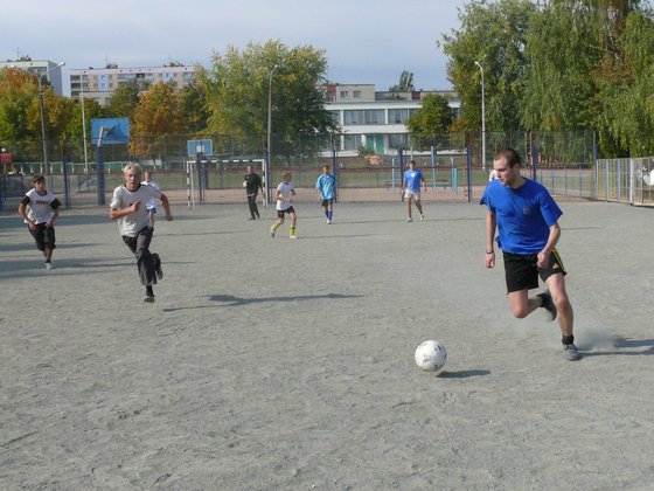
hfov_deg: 52.6
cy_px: 246
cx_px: 327
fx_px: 661
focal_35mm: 35
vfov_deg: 40.7
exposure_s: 1/400
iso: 200
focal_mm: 7.4
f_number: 9
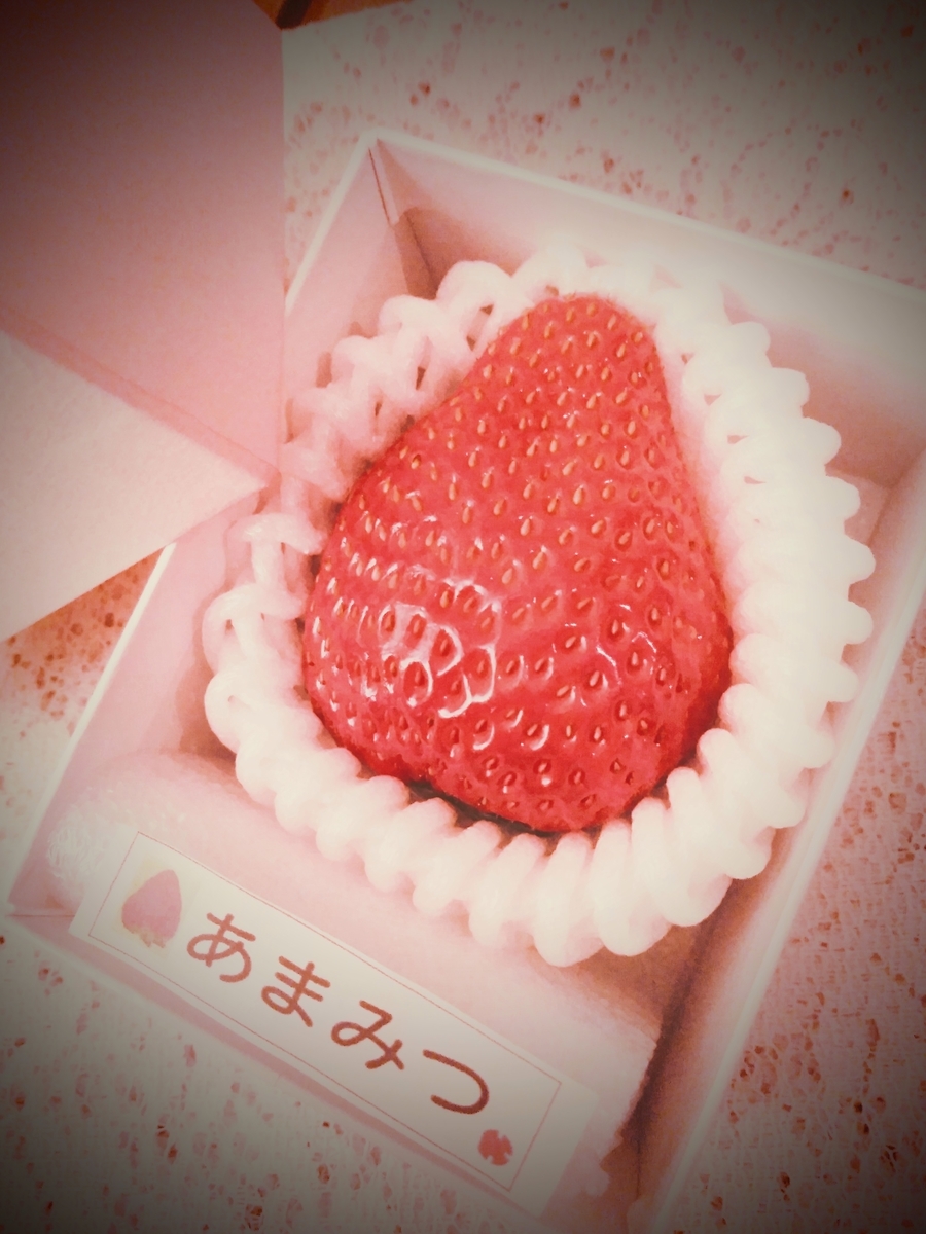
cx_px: 463
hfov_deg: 53.1
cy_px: 617
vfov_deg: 67.3
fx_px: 927
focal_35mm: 26
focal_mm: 3.46
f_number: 2.2
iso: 764
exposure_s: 1/20
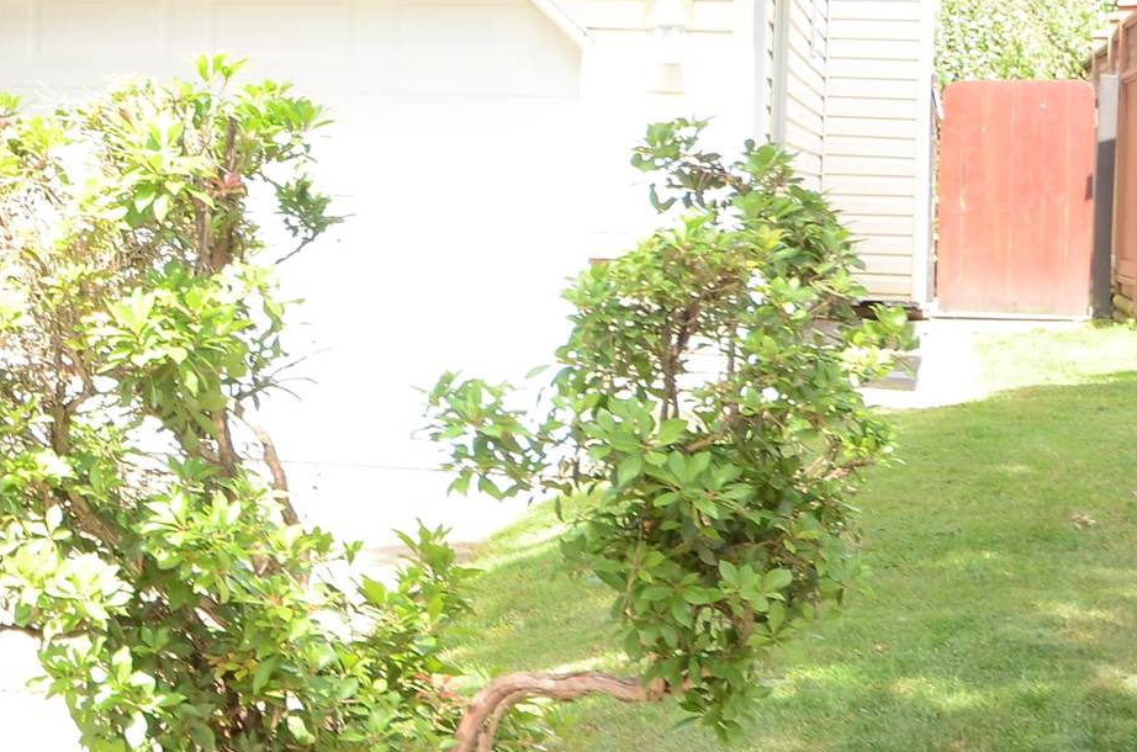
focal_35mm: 110
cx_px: -677
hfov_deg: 16.6
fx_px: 3466
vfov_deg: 12.4
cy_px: 216
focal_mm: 22
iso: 200
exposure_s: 1/60
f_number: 8
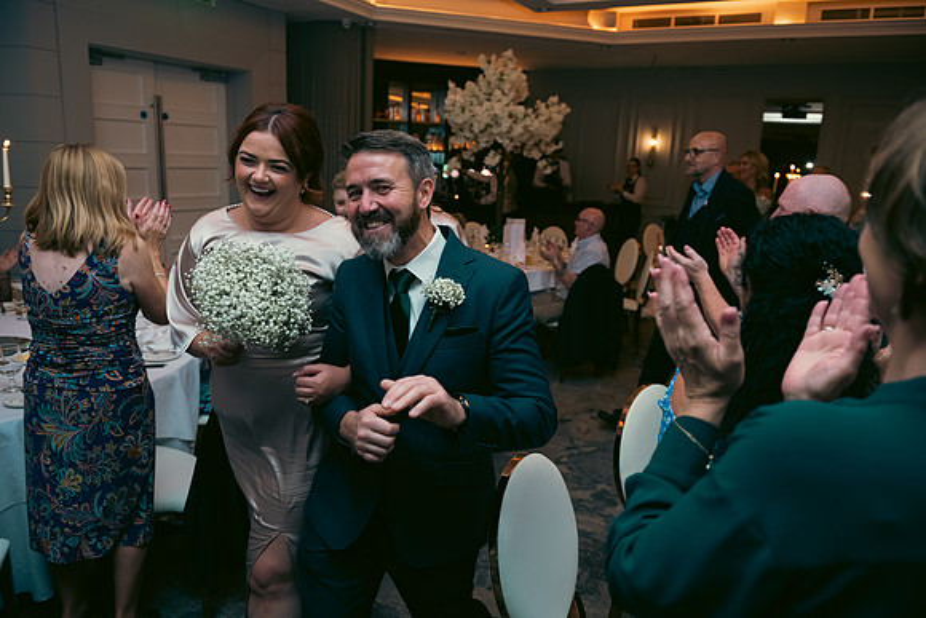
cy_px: 309
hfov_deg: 73.7
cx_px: 463
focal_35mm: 24
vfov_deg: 53.2
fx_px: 617
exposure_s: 1/160
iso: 800
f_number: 3.5
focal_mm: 24
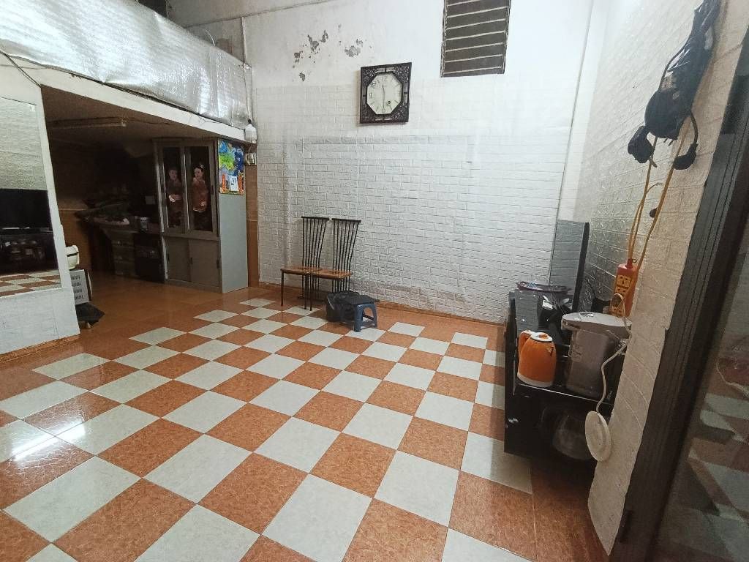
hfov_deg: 94.5
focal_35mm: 16
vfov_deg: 78.1
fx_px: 346
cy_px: 281
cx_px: 374
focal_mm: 1.65
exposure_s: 1/50
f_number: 2.2
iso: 369
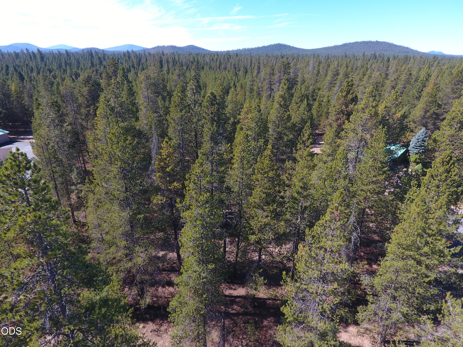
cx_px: 232
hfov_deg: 81.7
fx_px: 268
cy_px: 174
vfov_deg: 66.0
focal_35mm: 20
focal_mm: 3.61
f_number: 2.8
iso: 100
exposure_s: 1/358
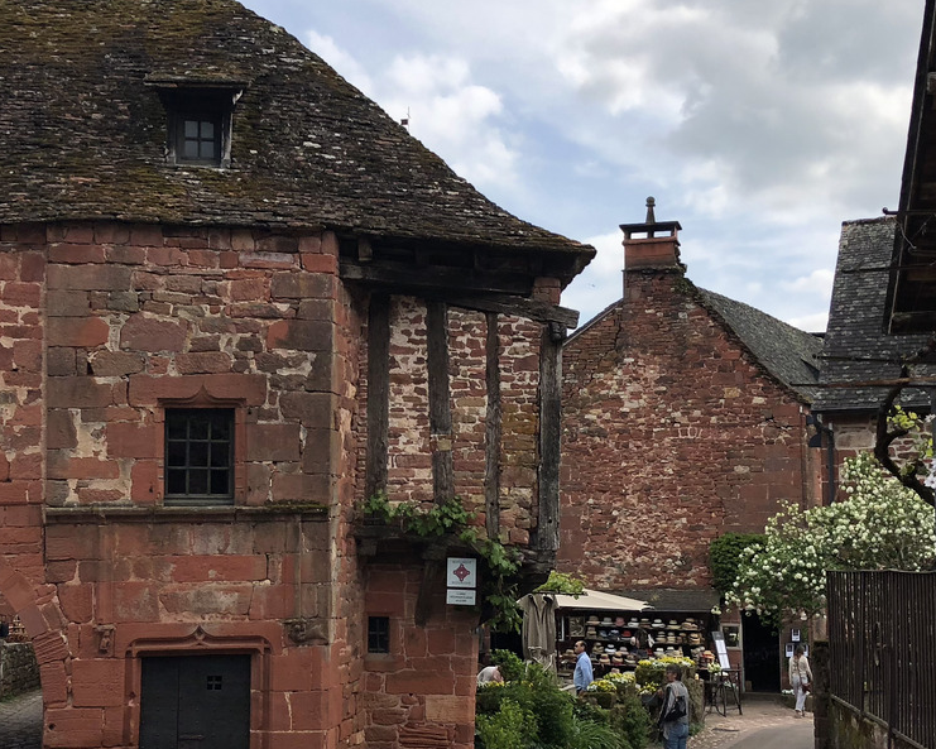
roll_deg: -0.1
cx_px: 321
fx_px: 1635
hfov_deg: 31.7
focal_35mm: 59
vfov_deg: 25.8
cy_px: 427
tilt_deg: +5.3
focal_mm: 4
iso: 20
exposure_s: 1/1297
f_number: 1.8
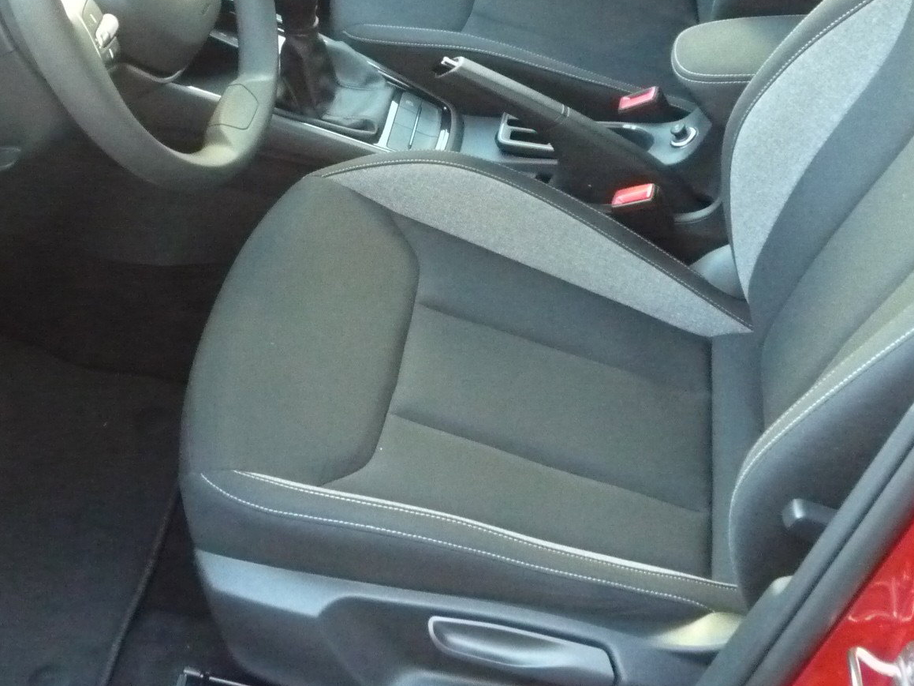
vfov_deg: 27.1
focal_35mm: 53
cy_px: 159
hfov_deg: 36.0
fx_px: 1399
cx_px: 353
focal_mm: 5.2
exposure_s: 1/30
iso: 800
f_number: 3.3
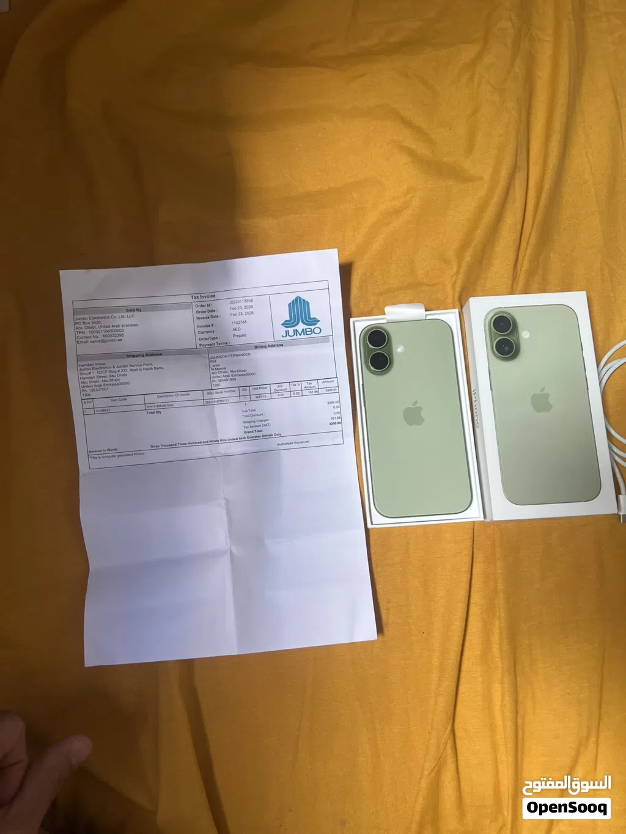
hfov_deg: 53.1
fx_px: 627
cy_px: 417
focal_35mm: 26
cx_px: 313
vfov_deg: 67.3
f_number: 1.5
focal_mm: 5.7
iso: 125
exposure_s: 1/121
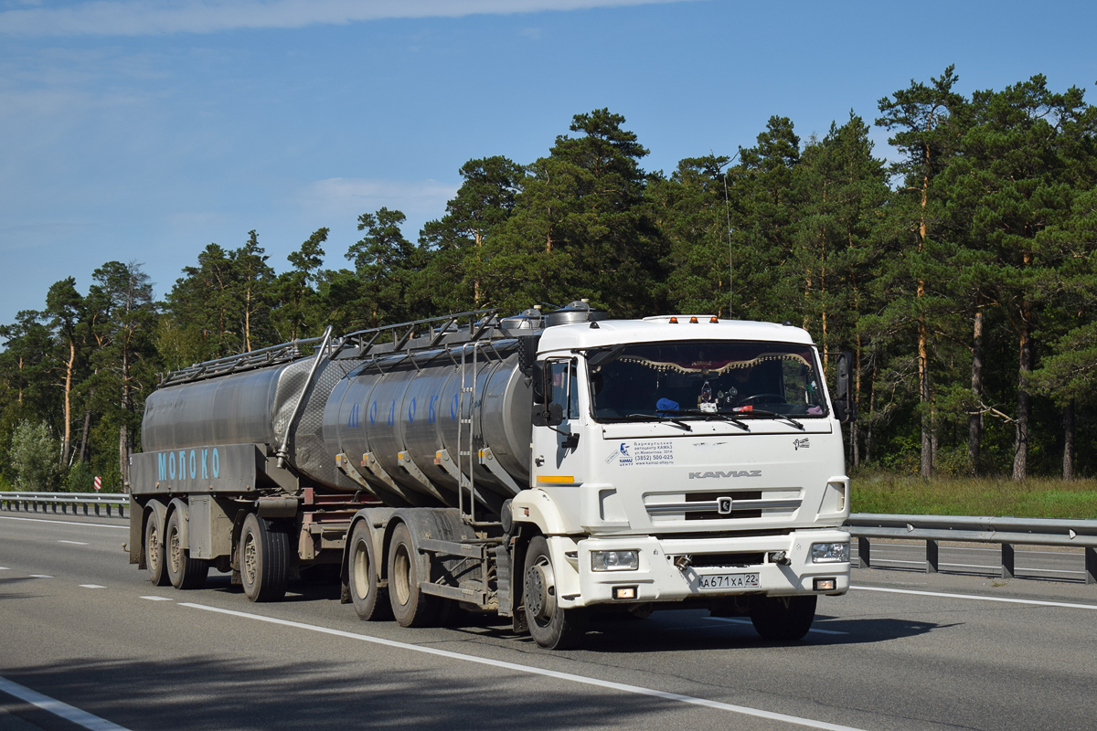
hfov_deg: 28.1
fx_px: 2194
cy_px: 366
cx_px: 548
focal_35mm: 72
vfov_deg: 18.9
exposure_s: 1/1000
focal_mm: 48
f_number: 6.3
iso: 100
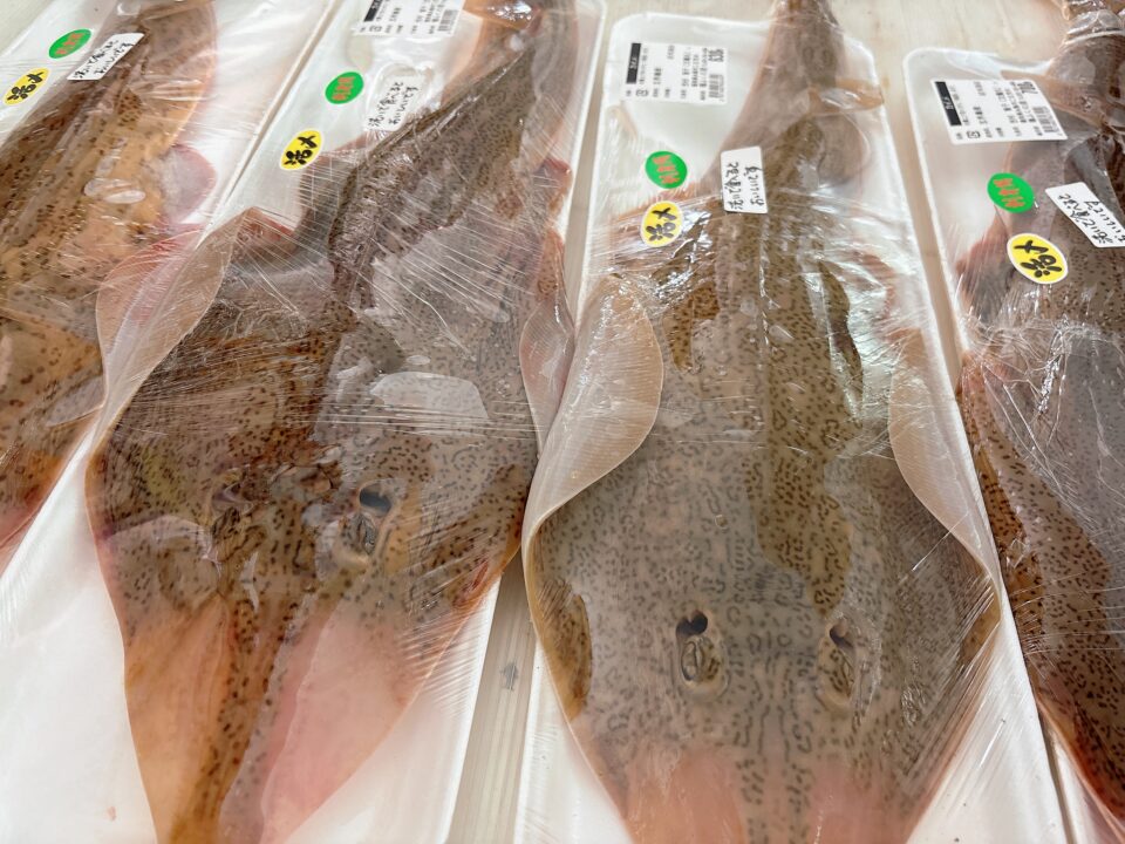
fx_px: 845
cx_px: 562
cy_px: 422
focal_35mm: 26
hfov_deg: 67.3
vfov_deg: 53.1
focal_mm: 5.96
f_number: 1.6
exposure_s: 1/60
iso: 160
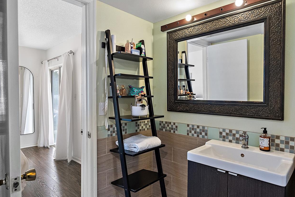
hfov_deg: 76.8
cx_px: 158
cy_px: 93
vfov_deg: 55.9
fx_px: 186
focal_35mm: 23
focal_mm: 17.5
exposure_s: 1/60
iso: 1600
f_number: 5
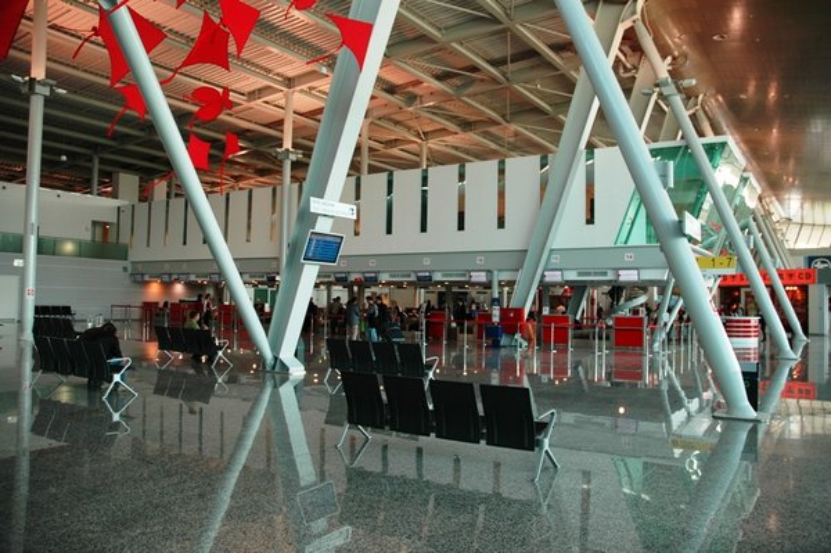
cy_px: 276
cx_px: 416
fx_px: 623
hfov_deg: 67.4
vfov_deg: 47.9
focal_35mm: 27
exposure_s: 1/60
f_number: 4
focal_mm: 18
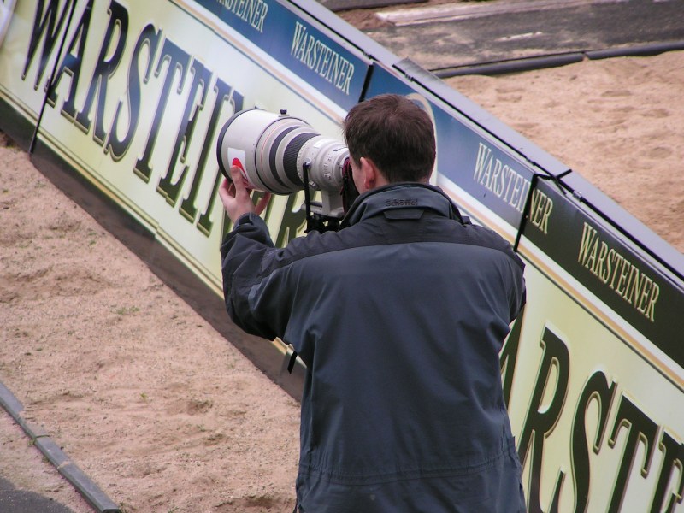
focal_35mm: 380
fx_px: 7509
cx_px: 342
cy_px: 256
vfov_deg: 3.9
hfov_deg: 5.2
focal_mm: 58
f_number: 3.5
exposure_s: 1/400
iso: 80
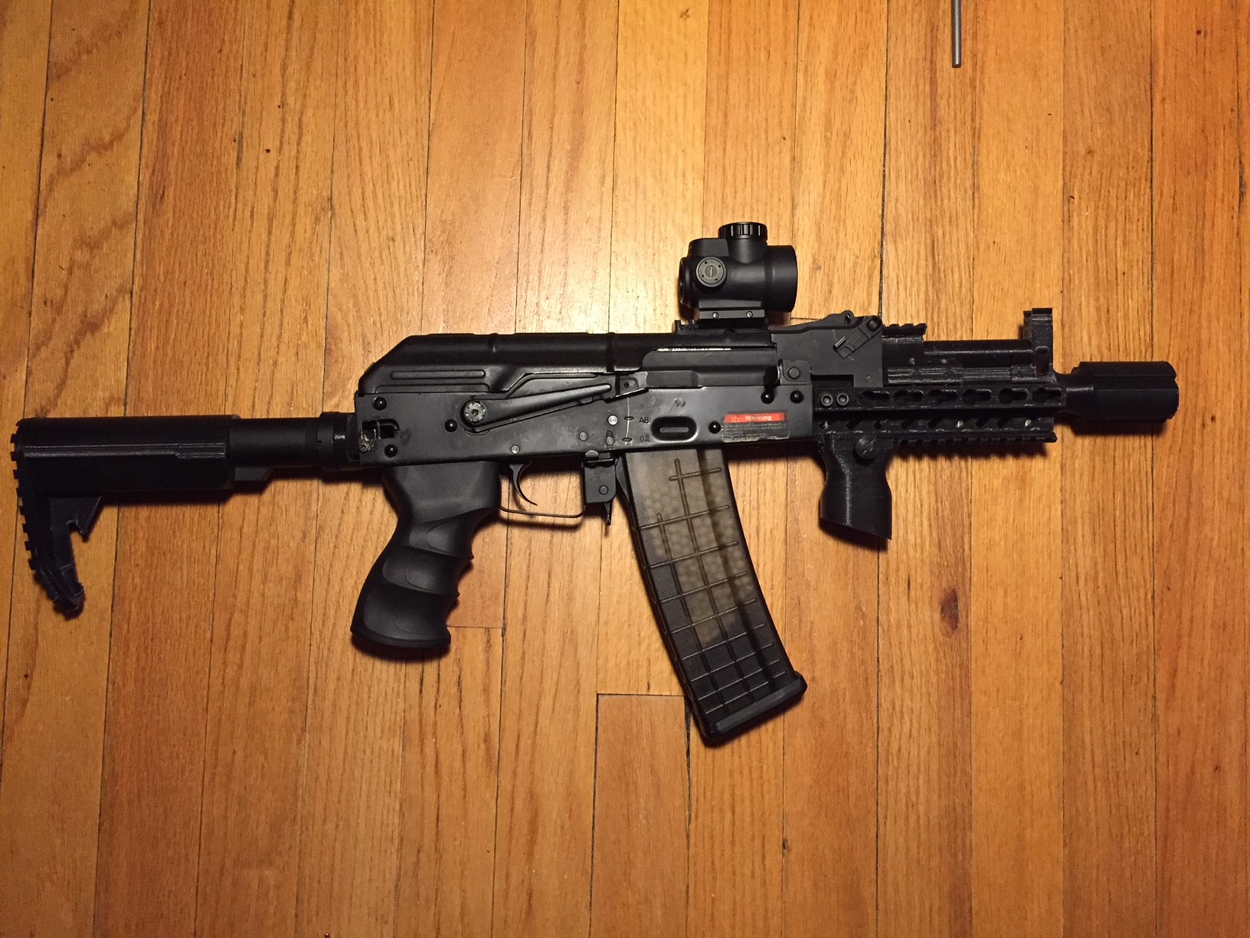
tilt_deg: -85.6
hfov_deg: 61.7
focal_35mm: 29
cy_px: 469
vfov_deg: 48.2
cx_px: 625
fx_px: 1047
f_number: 2.2
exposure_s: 1/30
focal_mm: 4.15
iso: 250
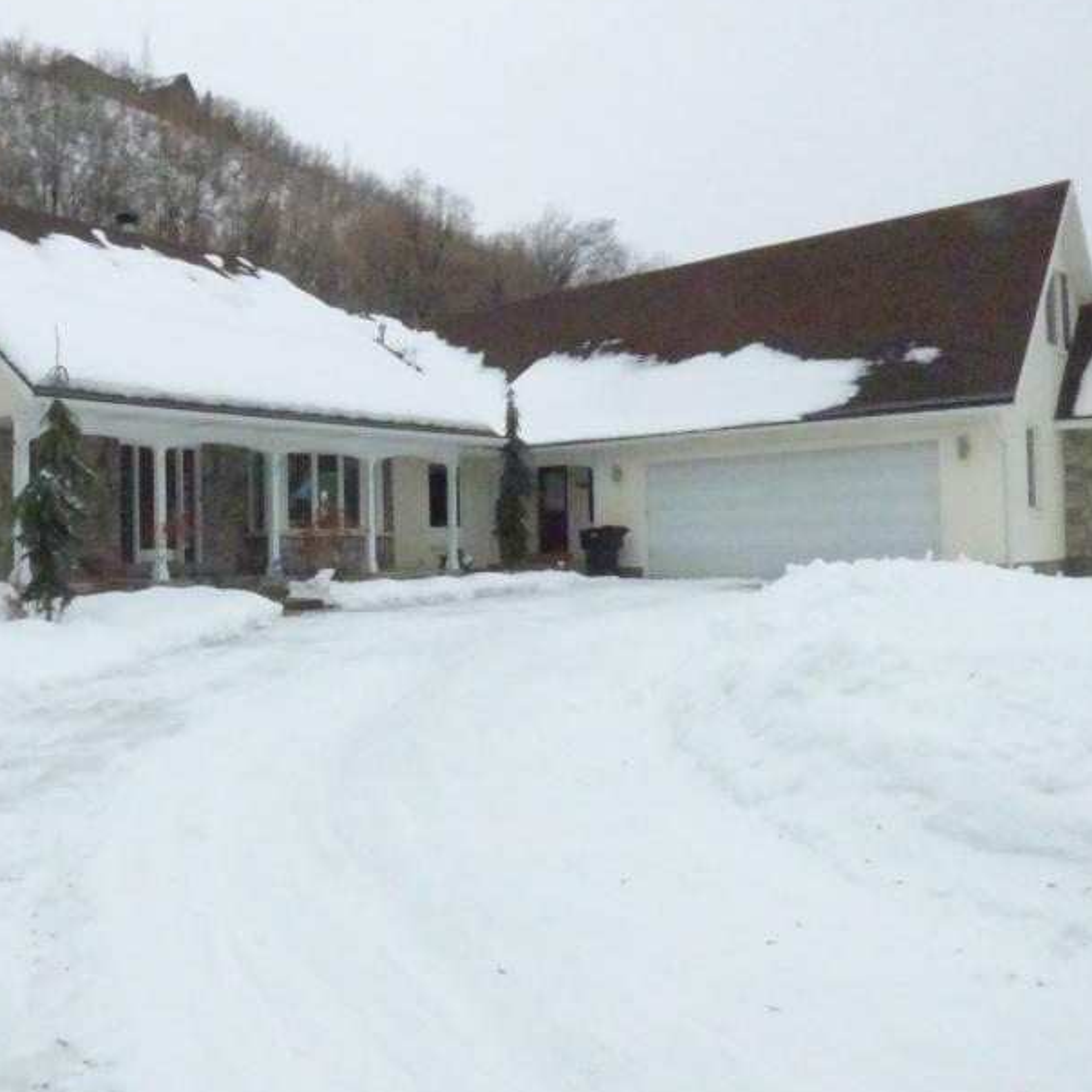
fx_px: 1071
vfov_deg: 54.0
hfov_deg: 51.7
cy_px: 525
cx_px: 272
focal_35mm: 30
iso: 3200
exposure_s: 1/2000
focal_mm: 3.58
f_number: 8
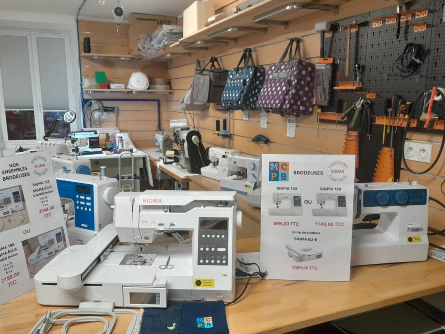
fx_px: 386
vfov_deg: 46.8
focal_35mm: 30
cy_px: 177
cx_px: 219
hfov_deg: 60.0
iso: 160
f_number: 1.8
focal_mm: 4
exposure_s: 1/50
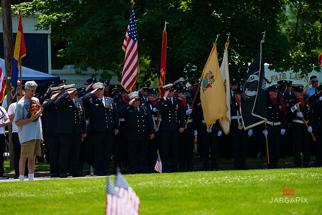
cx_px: 161
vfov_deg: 6.9
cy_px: 108
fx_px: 1788
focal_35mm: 200
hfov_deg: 10.3
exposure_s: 1/2500
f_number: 3.2
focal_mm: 200
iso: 200
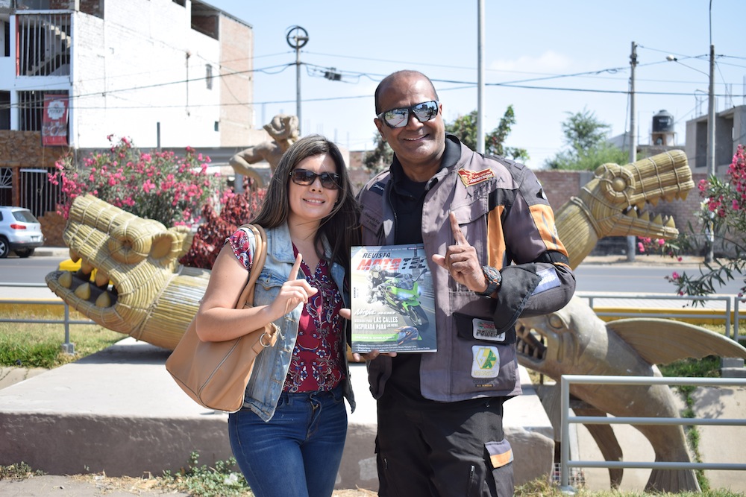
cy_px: 248
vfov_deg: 30.9
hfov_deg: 45.0
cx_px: 373
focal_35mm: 44
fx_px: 901
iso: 100
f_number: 4.5
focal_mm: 29
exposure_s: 1/400
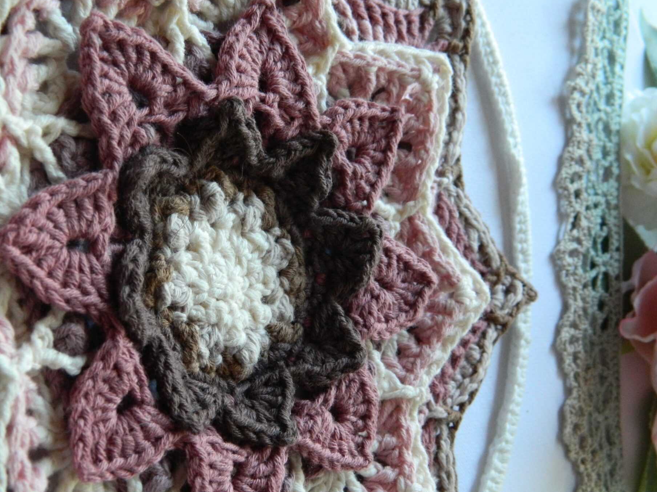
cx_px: 299
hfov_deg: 36.8
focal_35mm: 52
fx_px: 987
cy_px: 270
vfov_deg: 28.0
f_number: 3.6
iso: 400
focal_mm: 8.4
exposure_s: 1/40
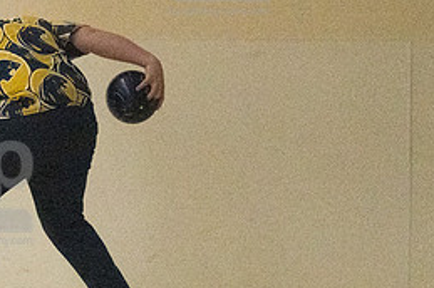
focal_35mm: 352
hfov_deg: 5.8
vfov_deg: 3.9
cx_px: -18
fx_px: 4238
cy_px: 188
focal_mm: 105
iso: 10000
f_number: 4.5
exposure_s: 1/1250
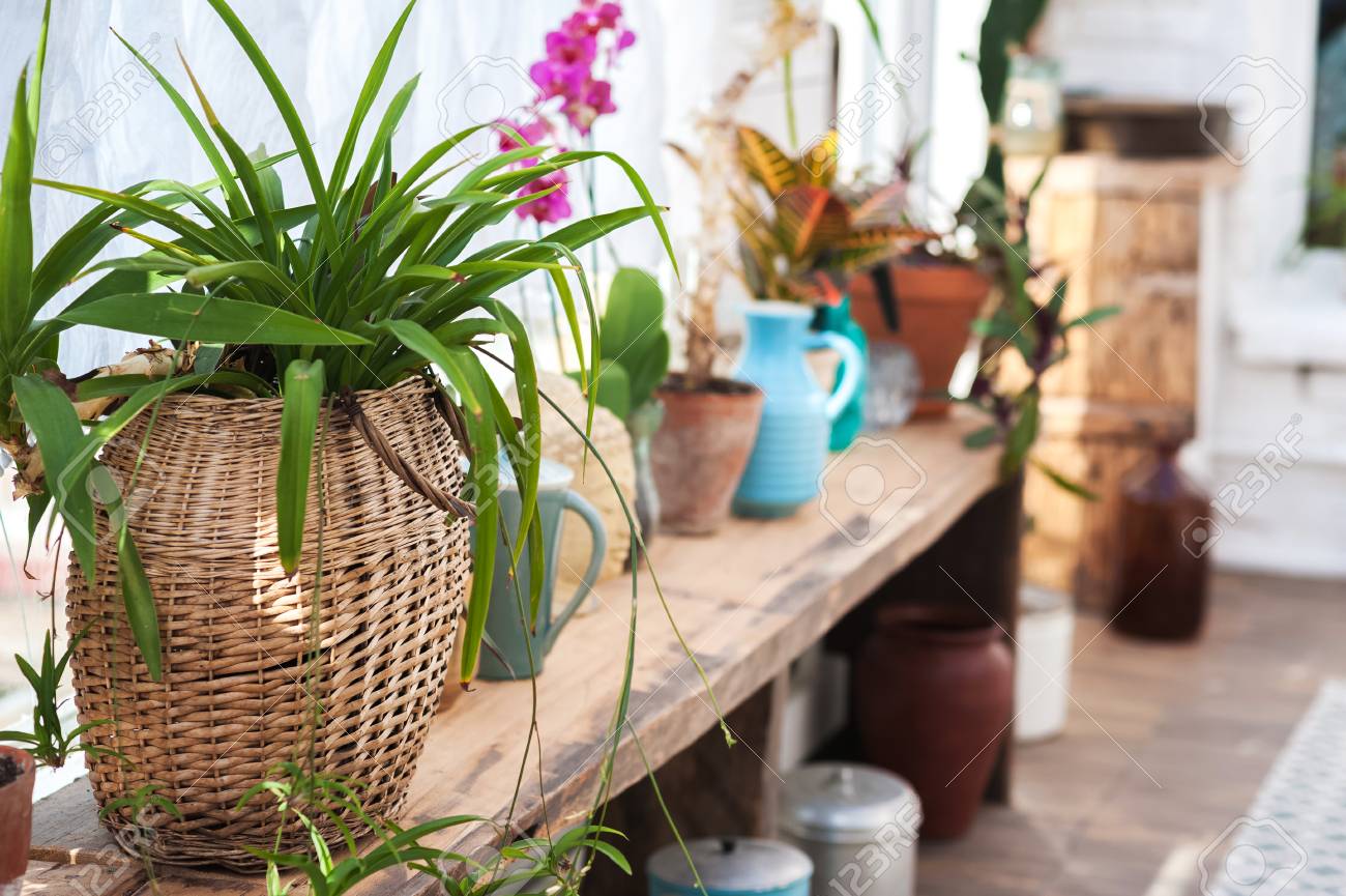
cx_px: 673
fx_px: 3176
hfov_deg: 23.9
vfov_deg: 16.1
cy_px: 448
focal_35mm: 85
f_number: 3.5
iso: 200
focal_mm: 85
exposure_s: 1/800
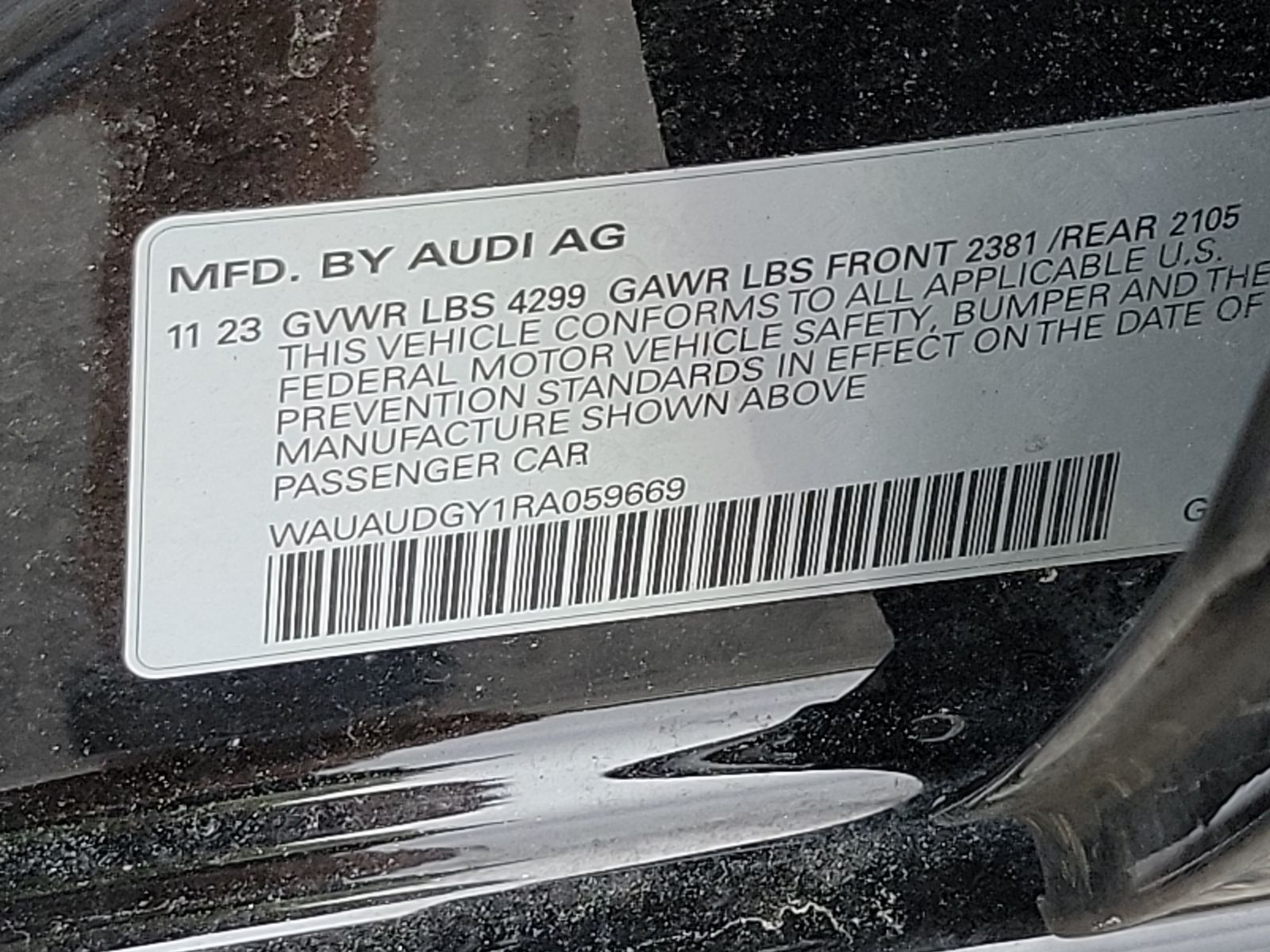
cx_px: 635
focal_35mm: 24
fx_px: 881
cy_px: 476
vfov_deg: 56.8
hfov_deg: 71.6
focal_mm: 6.7
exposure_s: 1/154
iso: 50
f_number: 1.8
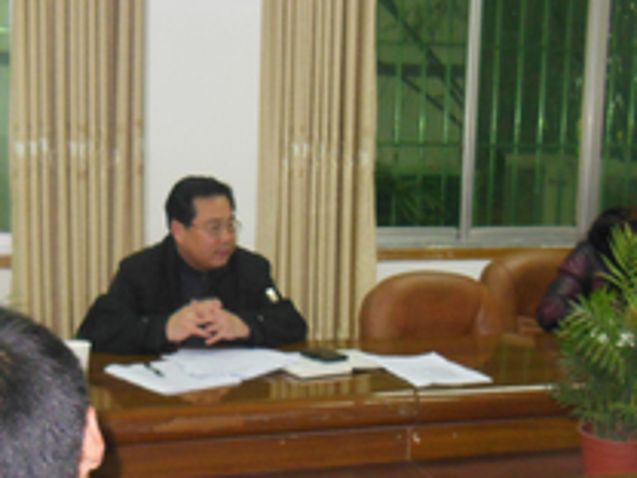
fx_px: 1104
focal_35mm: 60
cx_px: 248
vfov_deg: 24.4
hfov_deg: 32.1
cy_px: 283
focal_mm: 4.5
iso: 400
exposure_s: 1/25
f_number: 3.5
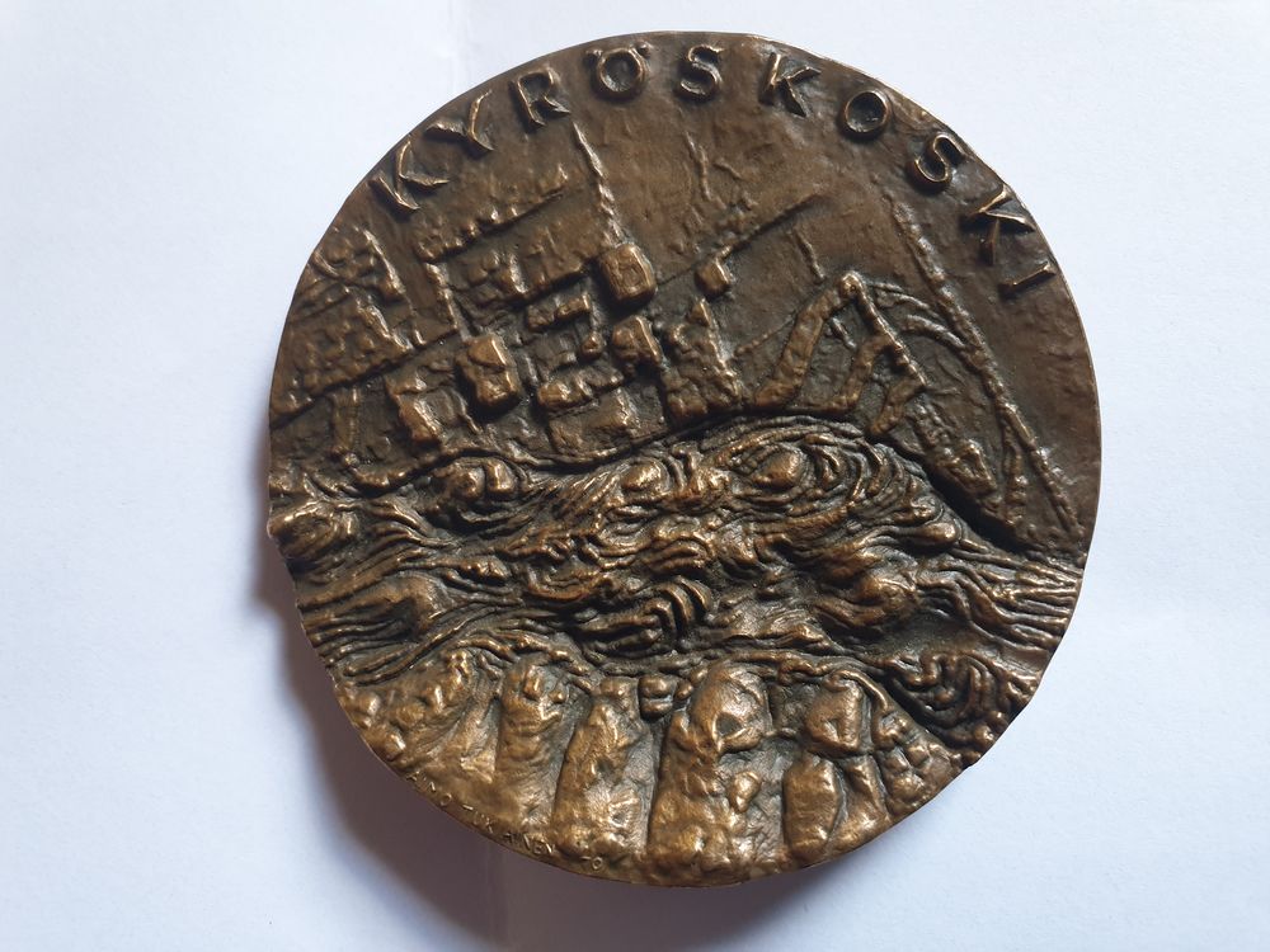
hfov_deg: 67.3
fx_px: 954
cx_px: 635
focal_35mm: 26
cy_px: 476
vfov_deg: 53.1
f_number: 2.4
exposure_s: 1/27
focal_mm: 4.3
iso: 250
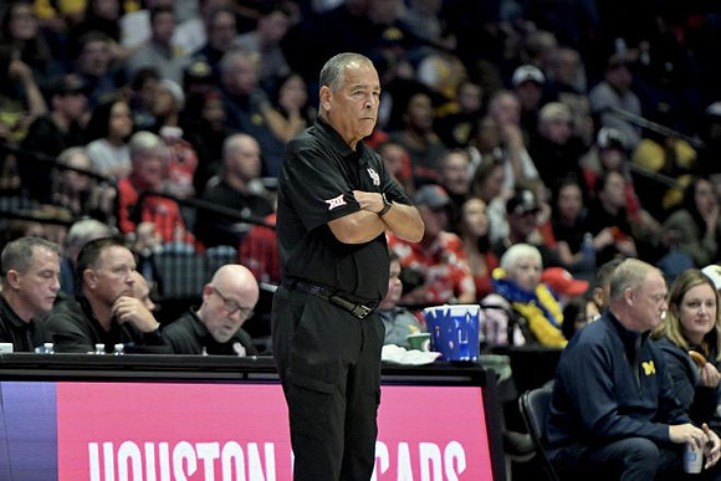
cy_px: 240
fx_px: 6009
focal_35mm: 300
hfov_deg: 6.9
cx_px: 360
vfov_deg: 4.6
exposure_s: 1/640
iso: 4000
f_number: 2.8
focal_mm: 200
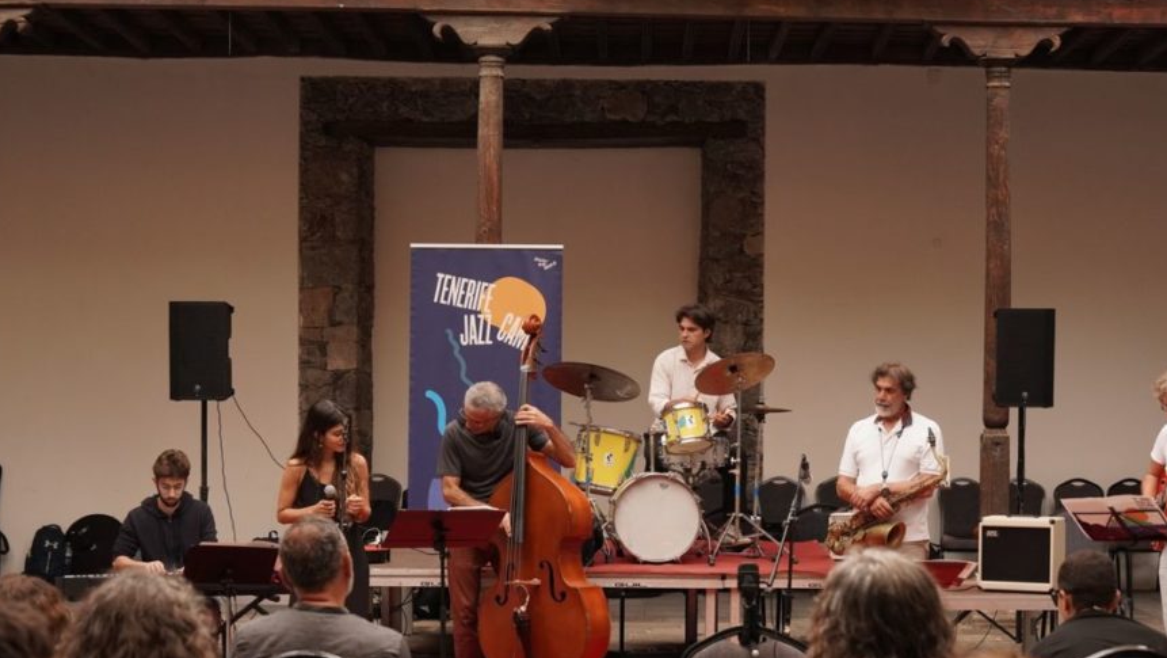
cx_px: 640
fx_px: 2047
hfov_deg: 31.8
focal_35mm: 66
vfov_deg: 18.2
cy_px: 432
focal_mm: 35.4
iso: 800
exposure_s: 1/320
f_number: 3.5
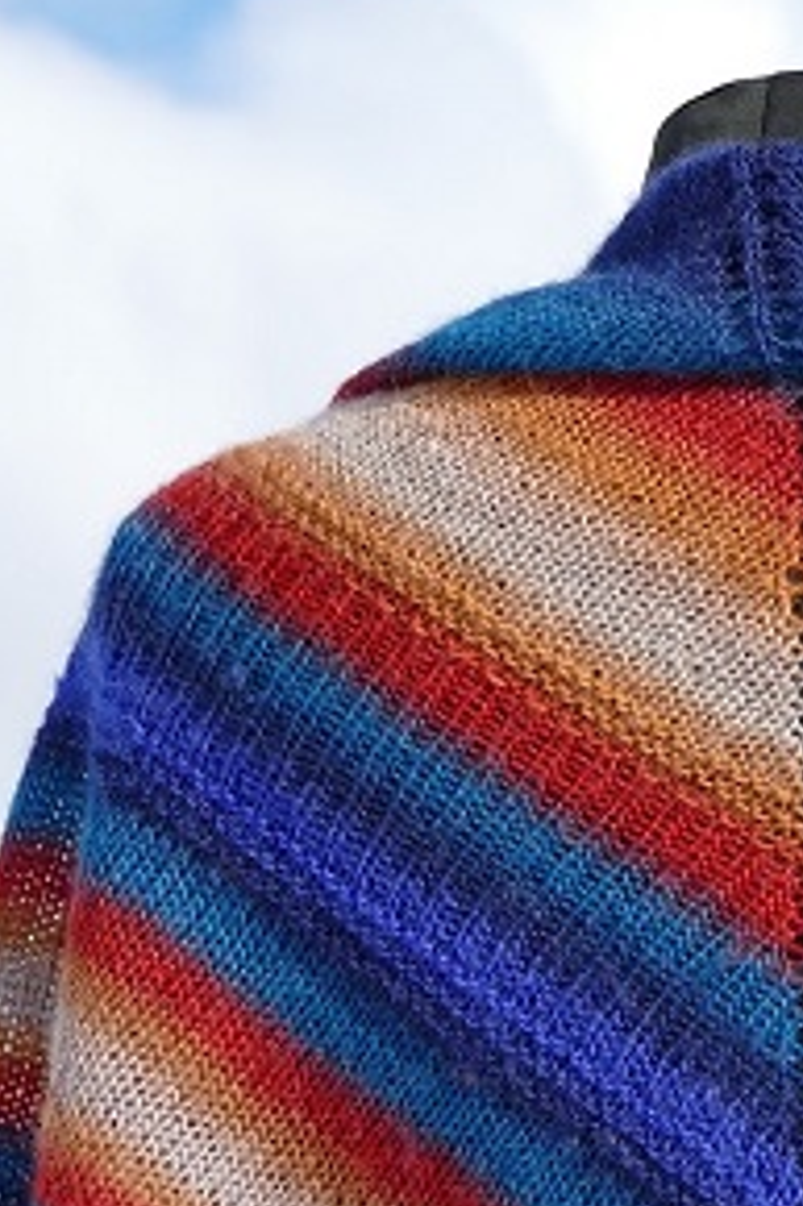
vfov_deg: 10.1
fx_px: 6766
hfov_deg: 6.8
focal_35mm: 202
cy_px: 1372
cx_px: 587
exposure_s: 1/1000
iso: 125
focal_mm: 28.55
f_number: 3.7
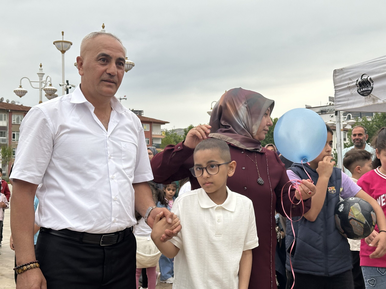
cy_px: 144
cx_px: 193
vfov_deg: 30.3
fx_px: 535
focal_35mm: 48
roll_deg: +0.9
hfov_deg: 39.7
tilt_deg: +3.9
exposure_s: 1/310
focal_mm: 6.86
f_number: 1.78
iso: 64
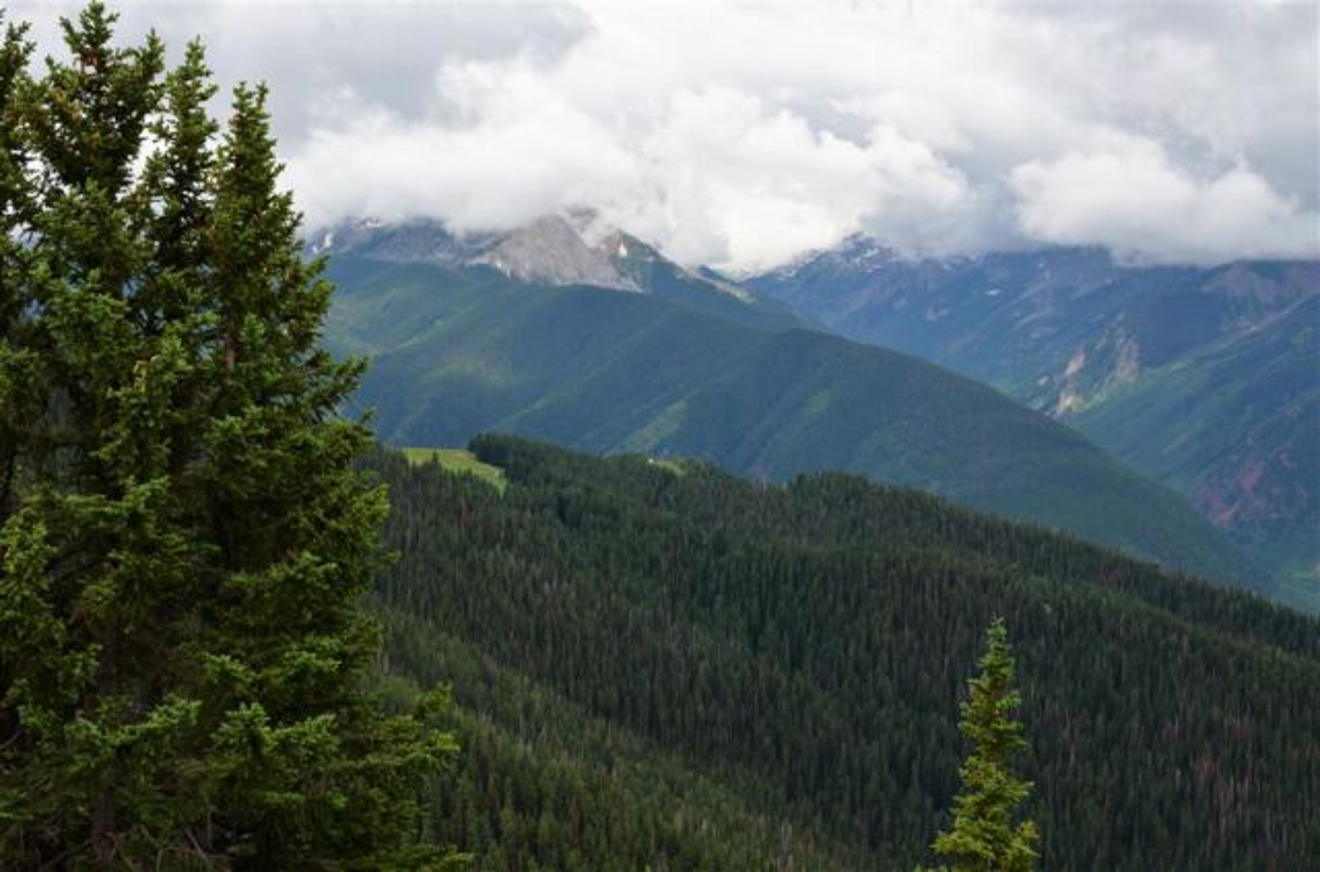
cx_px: 660
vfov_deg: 25.6
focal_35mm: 52
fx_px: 1920
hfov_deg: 37.9
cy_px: 436
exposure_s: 1/160
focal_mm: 35
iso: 100
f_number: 6.3
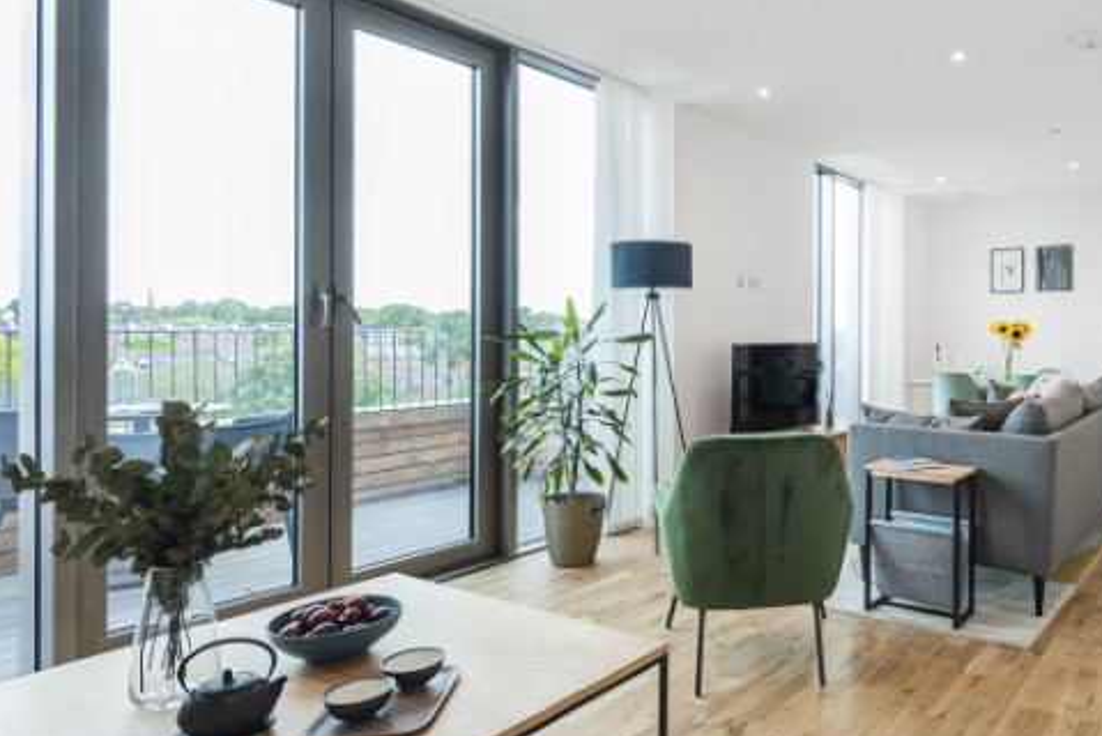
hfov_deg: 69.1
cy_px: 324
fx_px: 735
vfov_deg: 53.1
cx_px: 820
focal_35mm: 24
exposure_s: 1/8
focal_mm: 16
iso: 250
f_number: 10
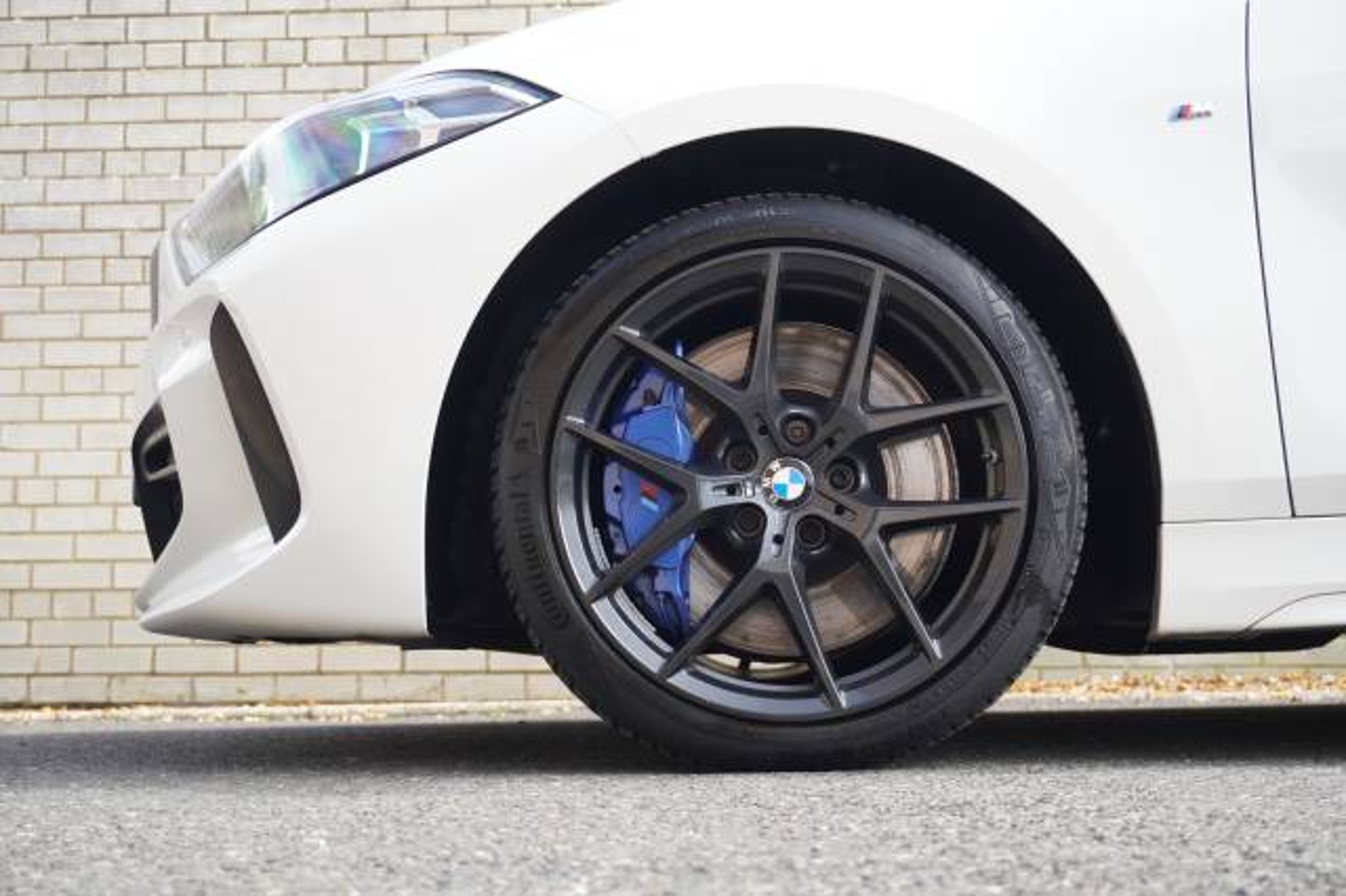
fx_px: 2018
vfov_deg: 25.0
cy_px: 448
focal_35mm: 54
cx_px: 673
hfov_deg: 36.9
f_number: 5.6
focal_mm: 36
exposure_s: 1/160
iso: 320
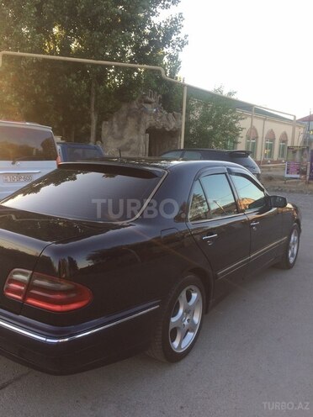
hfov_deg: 48.2
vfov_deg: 61.7
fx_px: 350
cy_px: 208
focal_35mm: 29
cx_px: 156
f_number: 2.2
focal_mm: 4.15
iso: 32
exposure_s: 1/183
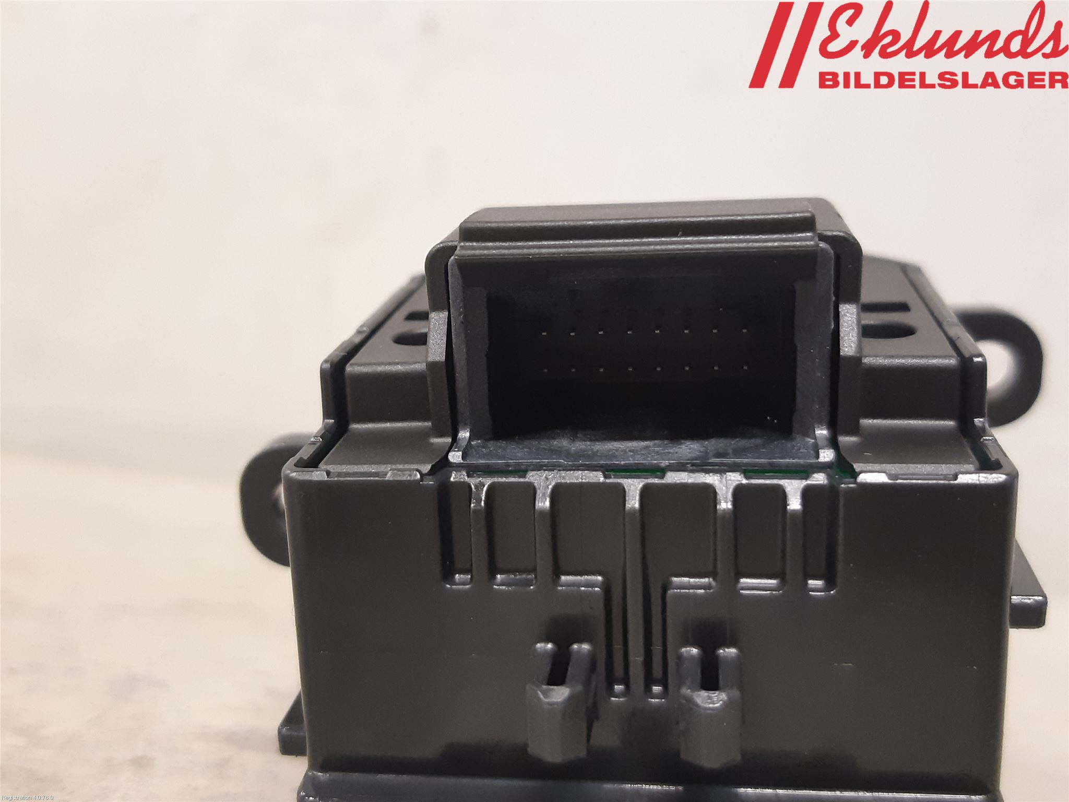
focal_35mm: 26
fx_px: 803
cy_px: 401
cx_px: 534
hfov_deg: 67.3
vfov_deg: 53.1
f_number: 1.7
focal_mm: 3.93
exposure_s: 1/25
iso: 200
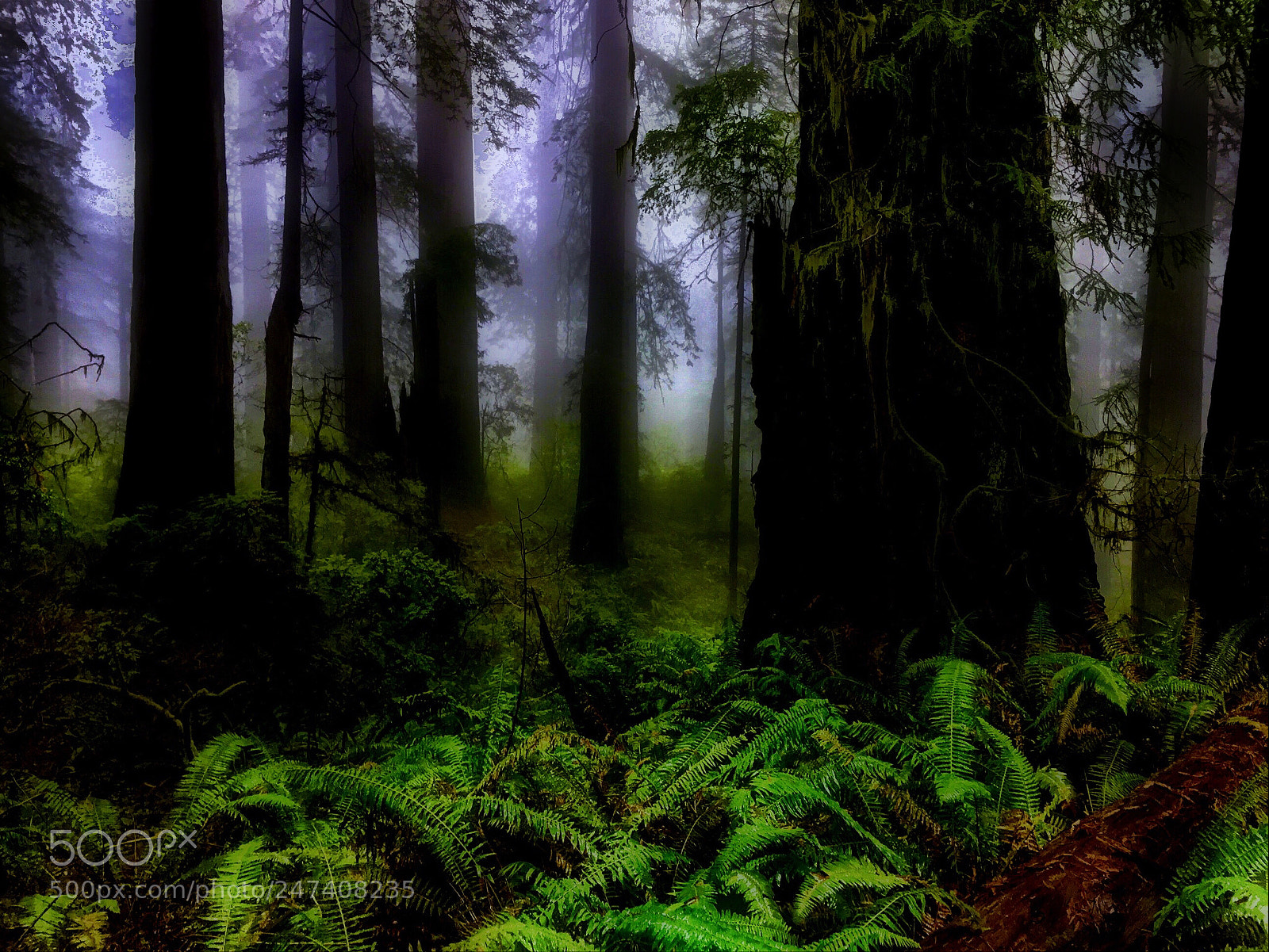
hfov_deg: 61.6
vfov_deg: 48.3
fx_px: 1063
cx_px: 634
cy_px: 476
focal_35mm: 29
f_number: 2.2
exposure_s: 1/20
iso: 40
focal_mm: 4.15
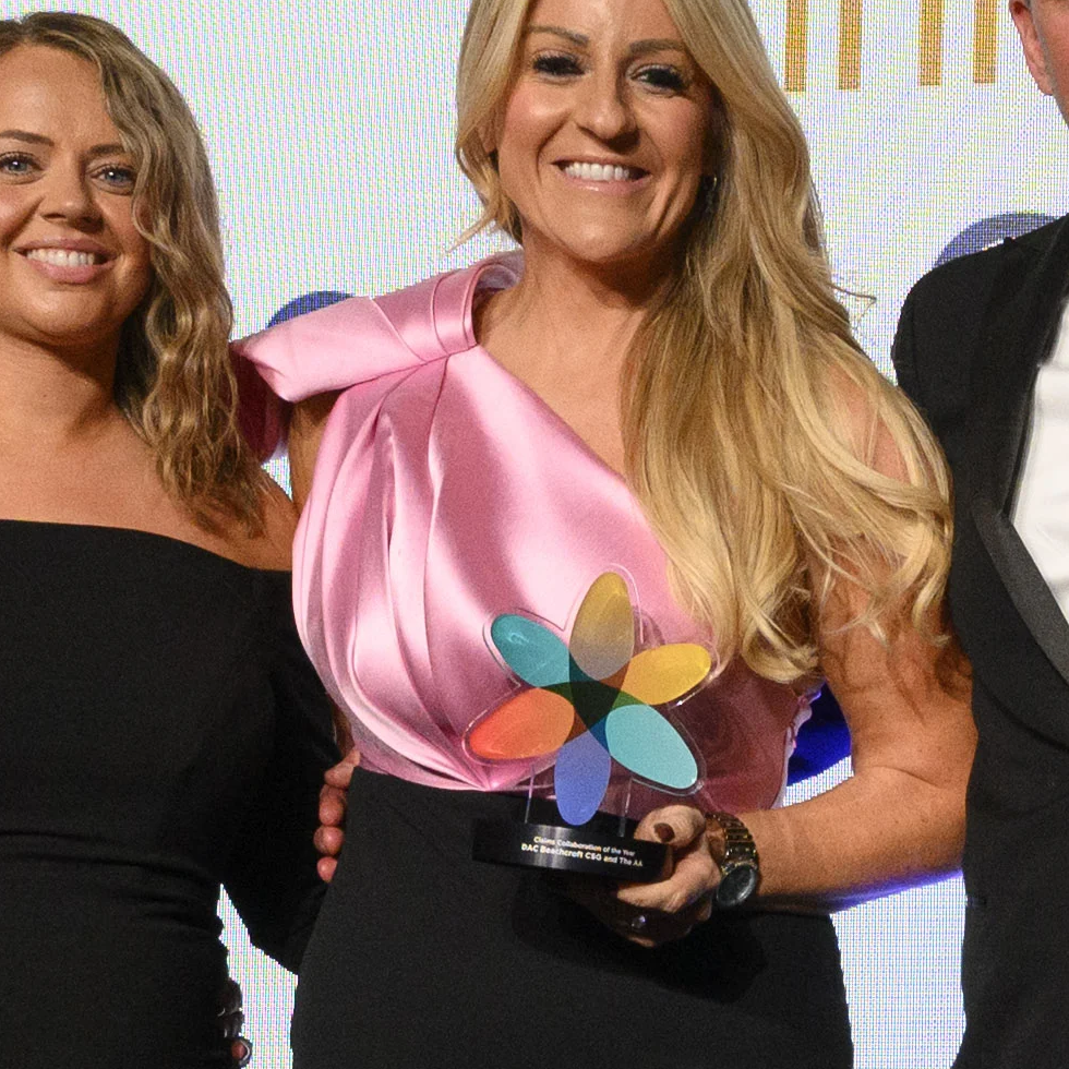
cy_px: 954
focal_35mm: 131
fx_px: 4577
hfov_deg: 13.1
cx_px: 1122
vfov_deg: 13.2
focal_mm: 25
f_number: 8
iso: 3200
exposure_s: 1/250
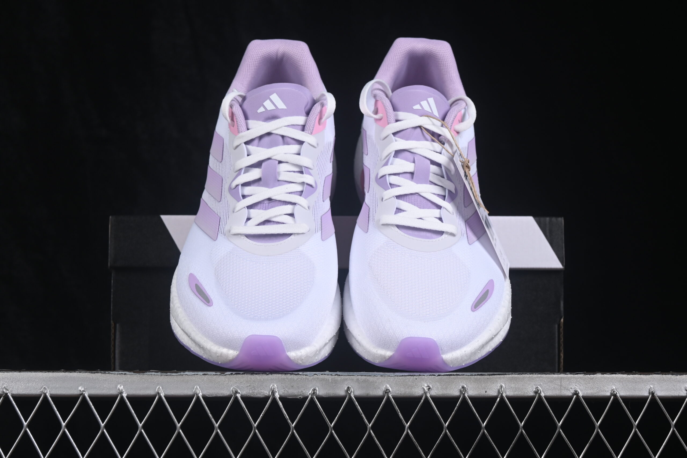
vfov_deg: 18.2
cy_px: 229
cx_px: 344
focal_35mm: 75
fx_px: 1431
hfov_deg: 27.0
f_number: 8
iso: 160
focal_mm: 50
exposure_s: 1/80
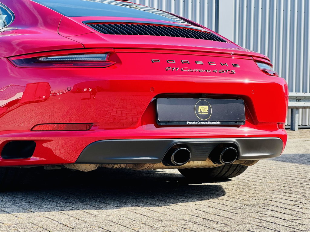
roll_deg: -0.5
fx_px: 690
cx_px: 155
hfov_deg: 25.3
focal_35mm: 77
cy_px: 116
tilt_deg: -1.4
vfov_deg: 19.1
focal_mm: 9
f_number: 2.8
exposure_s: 1/283
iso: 25
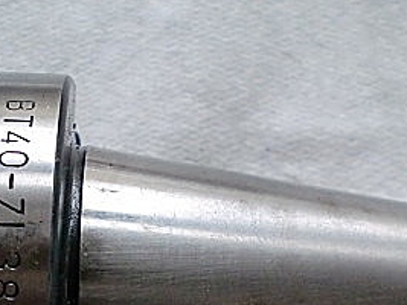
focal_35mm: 84
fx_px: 987
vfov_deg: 17.1
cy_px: 322
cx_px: 174
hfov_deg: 23.3
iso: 320
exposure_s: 1/60
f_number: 3.1
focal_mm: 6.3
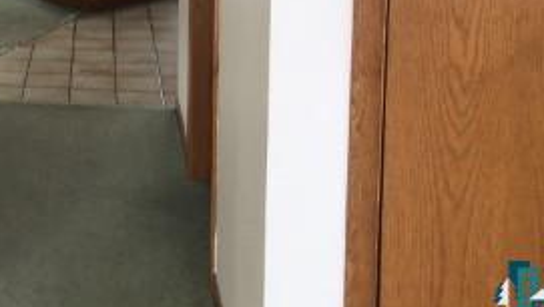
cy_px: -120
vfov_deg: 15.7
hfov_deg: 26.8
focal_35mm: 72
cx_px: -64
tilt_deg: -7.8
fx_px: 1040
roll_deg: +0.7
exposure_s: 1/20
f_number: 1.8
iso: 40
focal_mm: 3.99
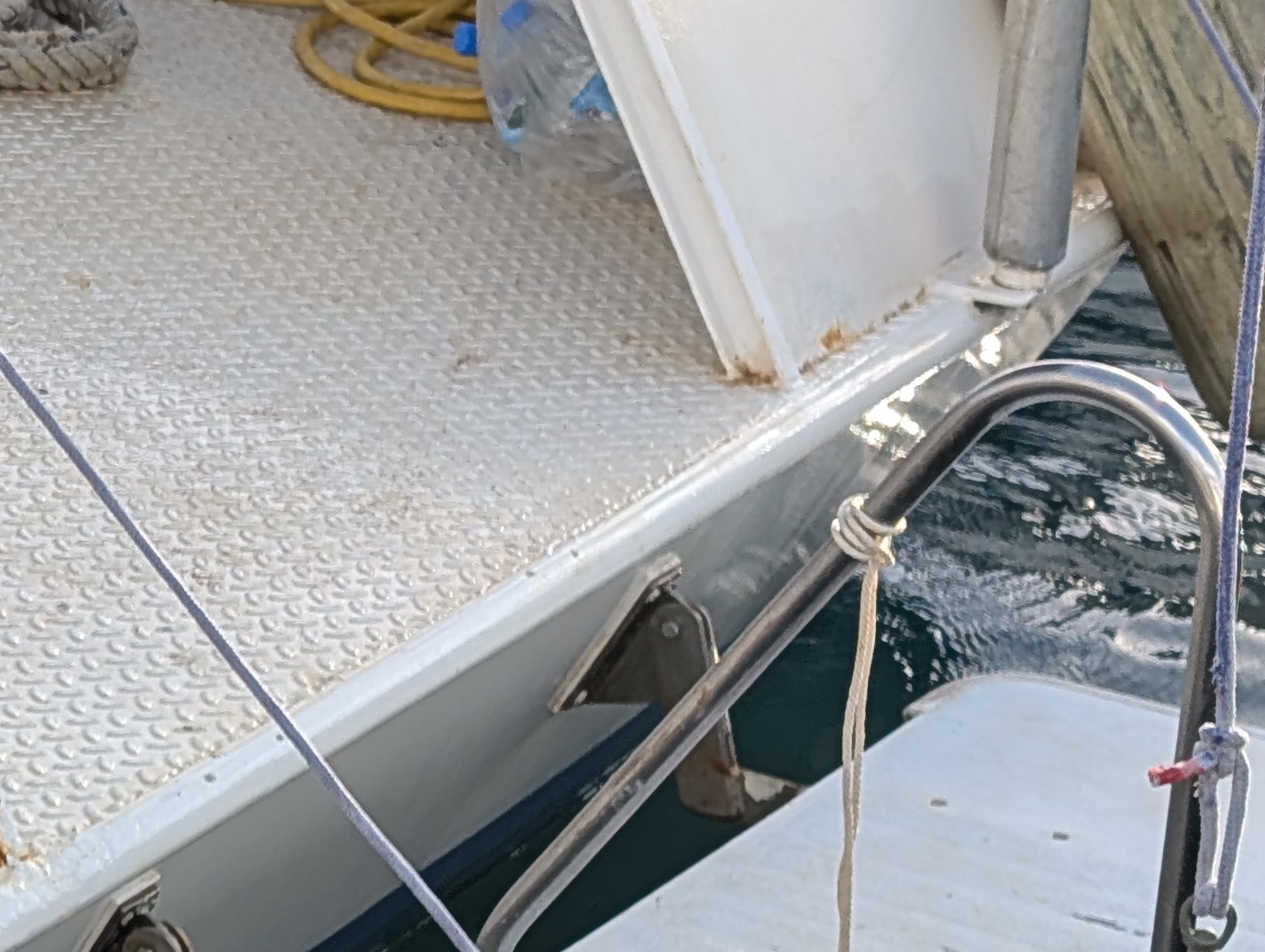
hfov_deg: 13.0
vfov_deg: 10.2
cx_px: -485
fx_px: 5306
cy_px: 352
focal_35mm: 145
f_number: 1.68
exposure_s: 1/331
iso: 24
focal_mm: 6.9
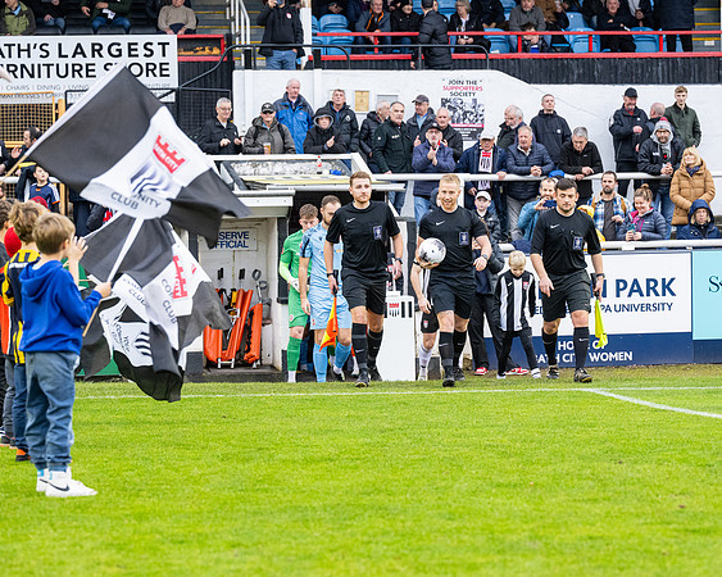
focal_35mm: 113
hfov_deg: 17.1
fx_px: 2403
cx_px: 444
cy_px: 290
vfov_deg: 13.7
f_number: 4
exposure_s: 1/400
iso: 2000
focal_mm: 94
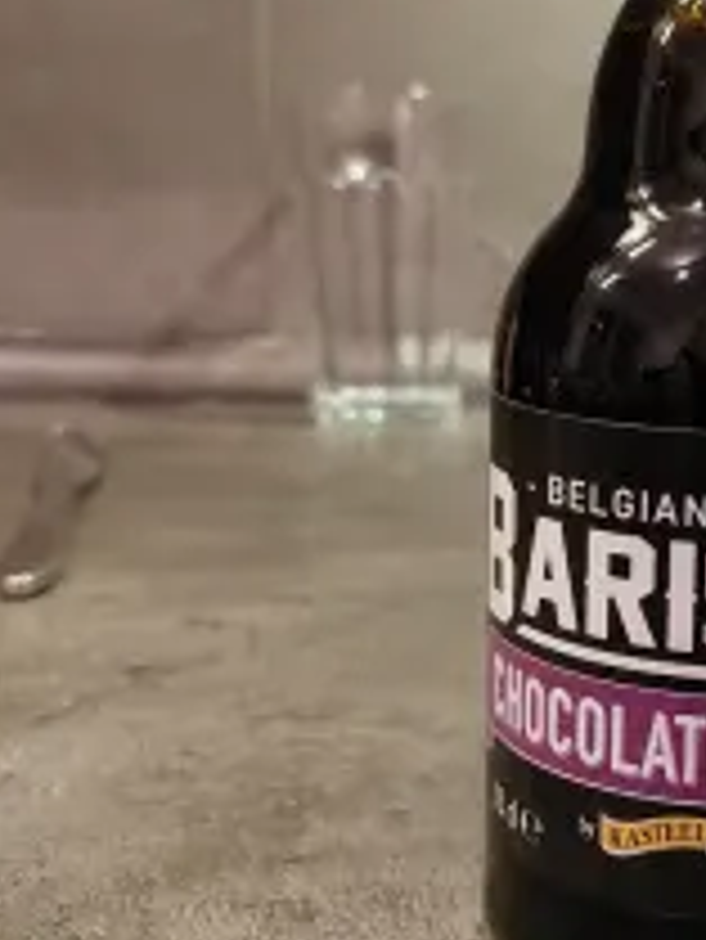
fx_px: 1250
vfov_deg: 41.2
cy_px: 418
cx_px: 666
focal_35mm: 46
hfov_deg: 29.9
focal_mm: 5.23
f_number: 1.8
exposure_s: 1/25
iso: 1000
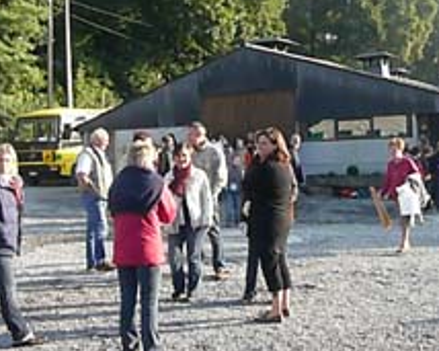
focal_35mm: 56
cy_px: 161
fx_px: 727
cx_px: 271
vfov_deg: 27.1
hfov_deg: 33.4
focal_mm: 5.2
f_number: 5
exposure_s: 1/800
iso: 800
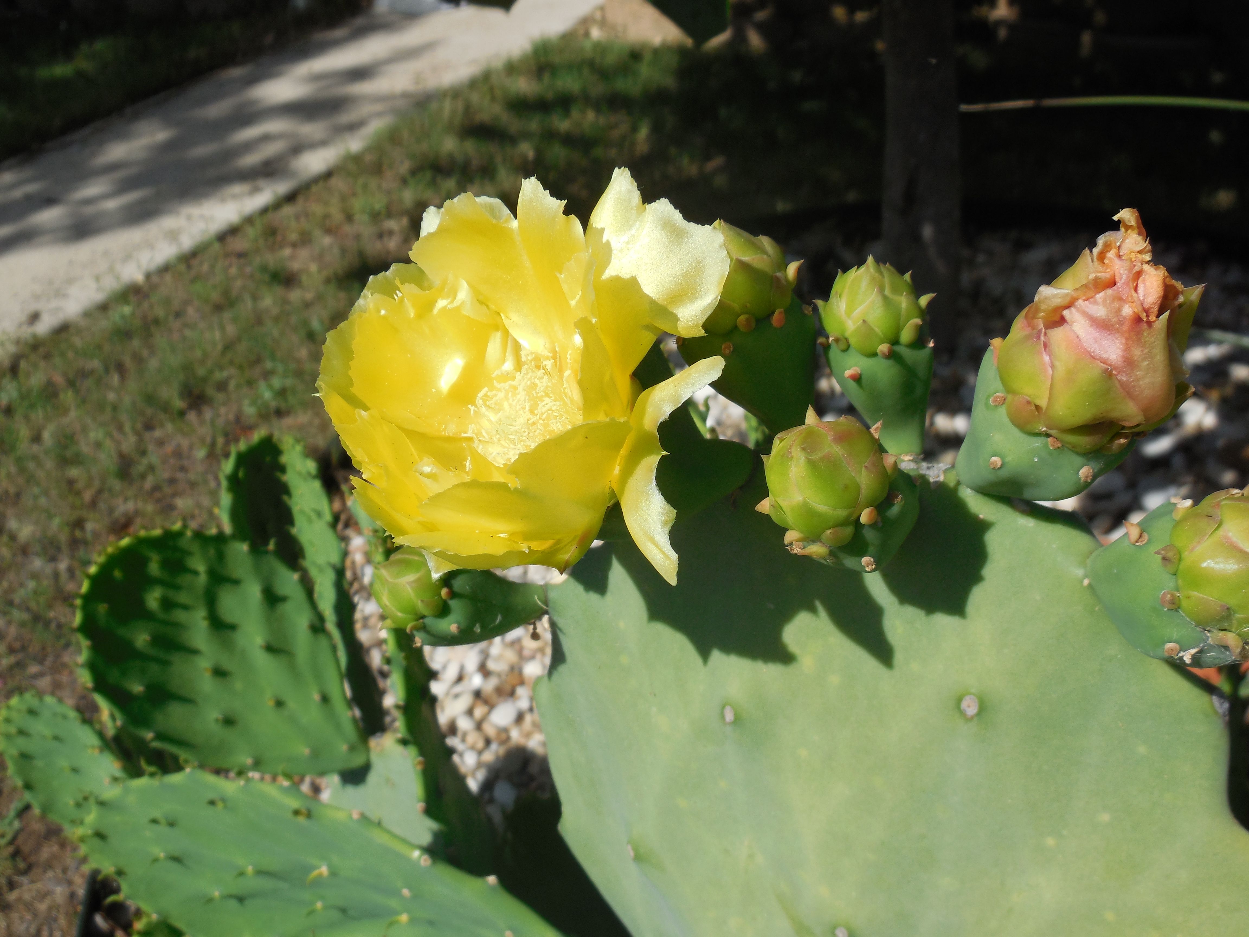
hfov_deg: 46.8
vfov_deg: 36.0
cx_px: 624
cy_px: 468
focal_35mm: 40
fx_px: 1443
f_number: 3.6
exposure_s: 1/1600
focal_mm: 7.1
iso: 125
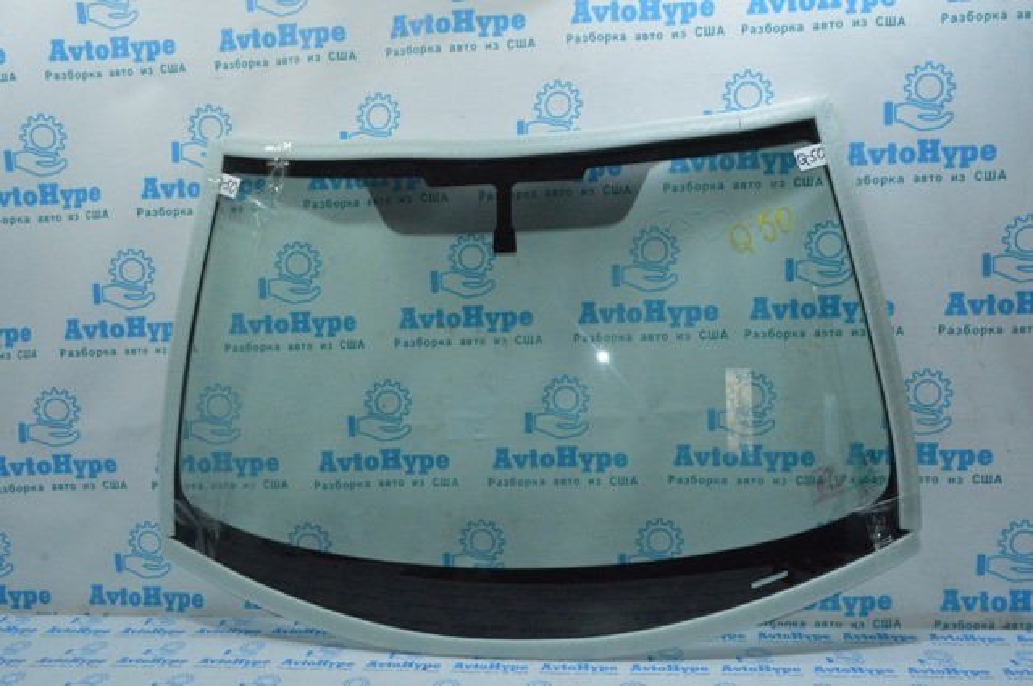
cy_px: 343
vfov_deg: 47.8
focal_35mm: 27
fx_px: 774
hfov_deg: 67.4
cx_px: 516
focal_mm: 18
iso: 3200
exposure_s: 1/80
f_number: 16
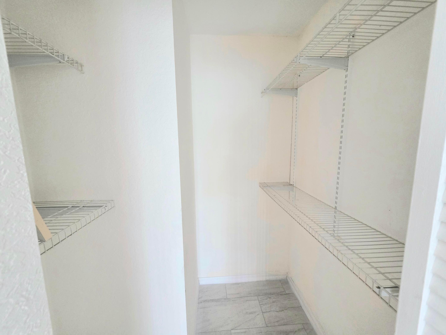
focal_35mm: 13
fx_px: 167
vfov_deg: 89.9
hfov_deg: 106.2
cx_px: 223
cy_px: 168
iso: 250
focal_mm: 2.2
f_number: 1.9
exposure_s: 1/120
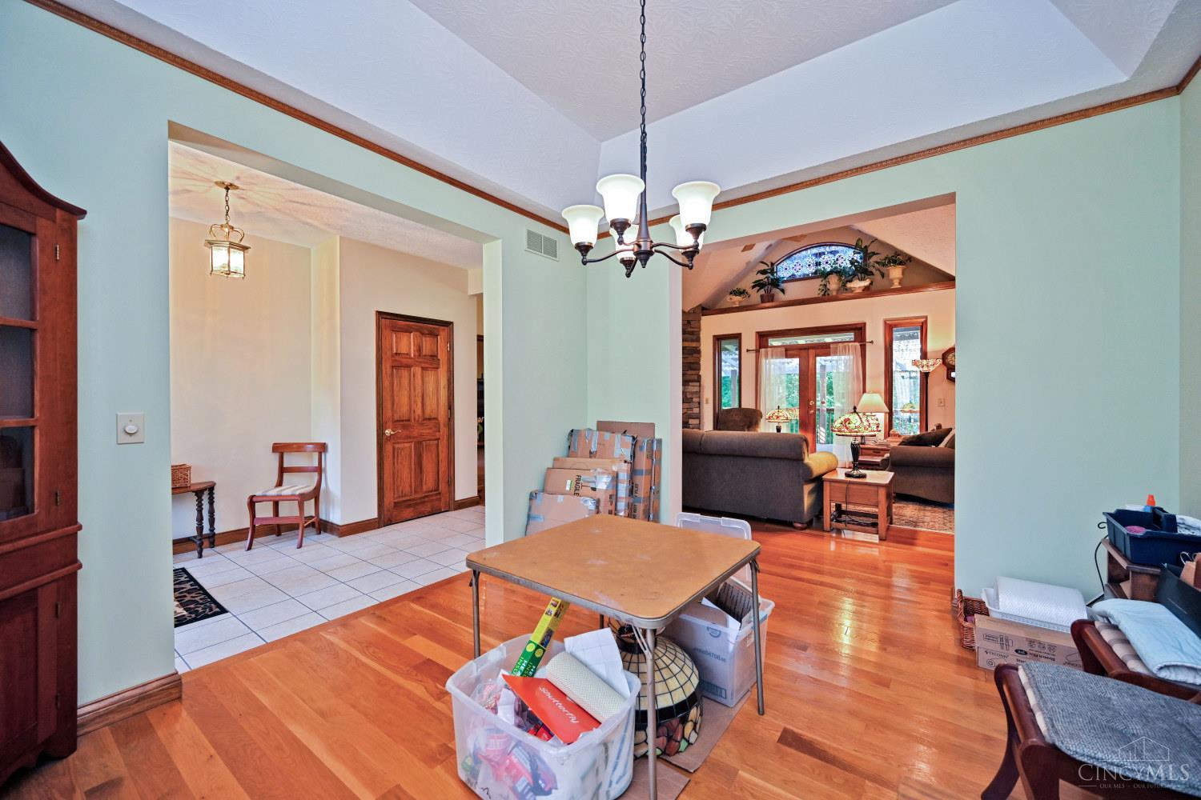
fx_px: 467
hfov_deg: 104.3
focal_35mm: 14
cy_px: 400
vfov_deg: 81.2
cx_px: 600
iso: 560
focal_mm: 14
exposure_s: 1/60
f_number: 4
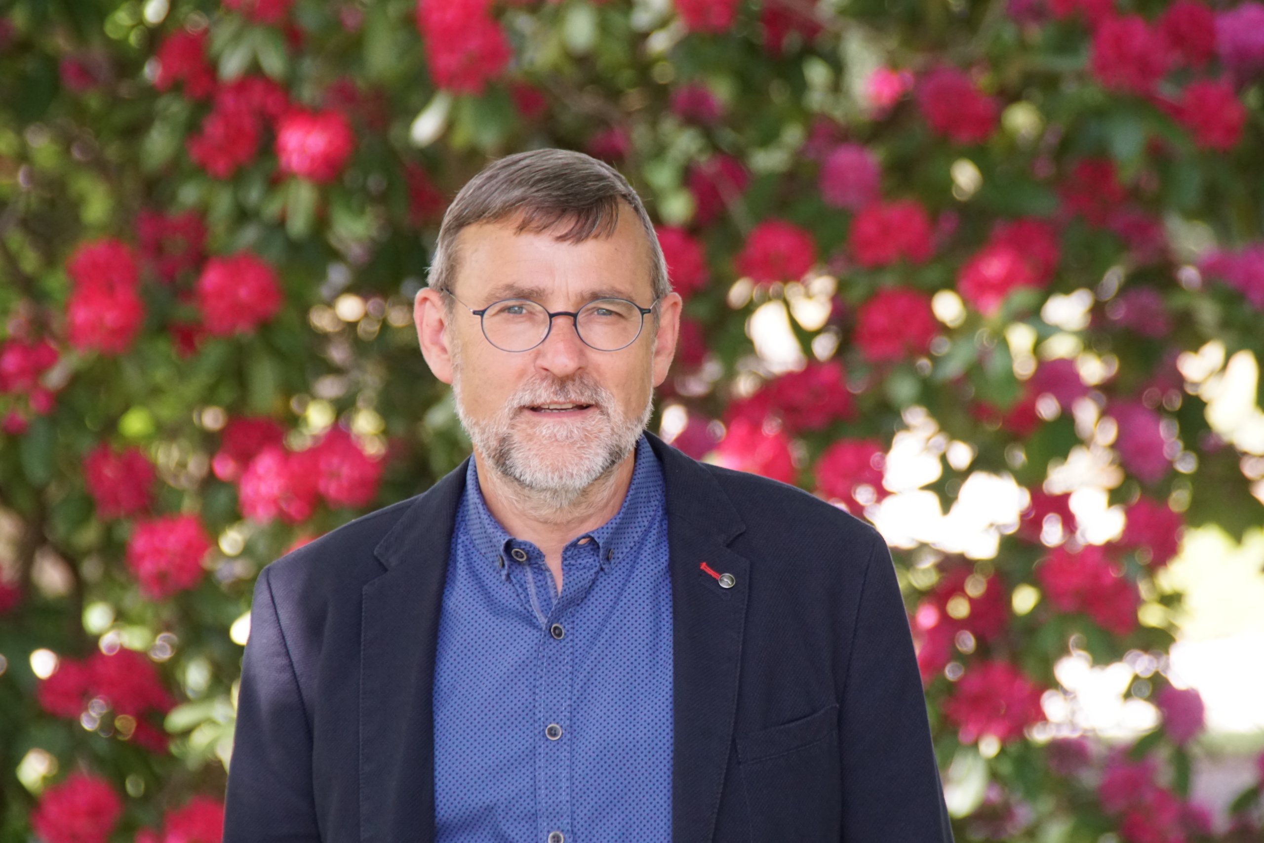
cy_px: 422
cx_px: 632
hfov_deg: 6.9
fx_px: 10533
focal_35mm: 300
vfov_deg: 4.6
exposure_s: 1/250
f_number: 6.3
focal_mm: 200
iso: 1600
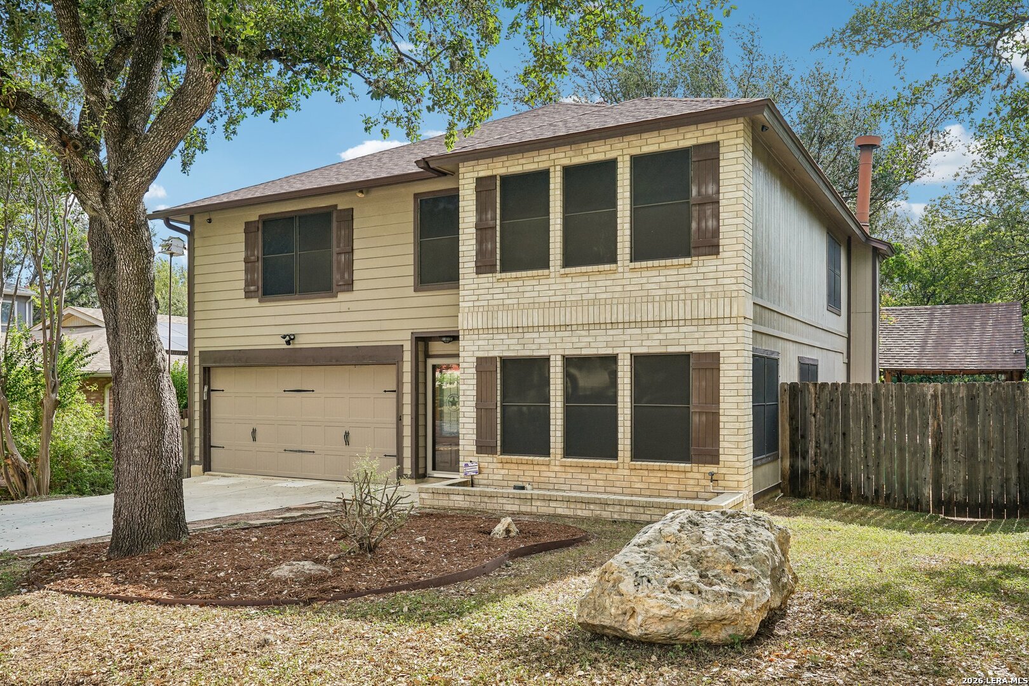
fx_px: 829
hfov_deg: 63.7
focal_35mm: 29
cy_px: 343
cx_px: 514
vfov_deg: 45.0
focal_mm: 29
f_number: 9
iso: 200
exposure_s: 1/160
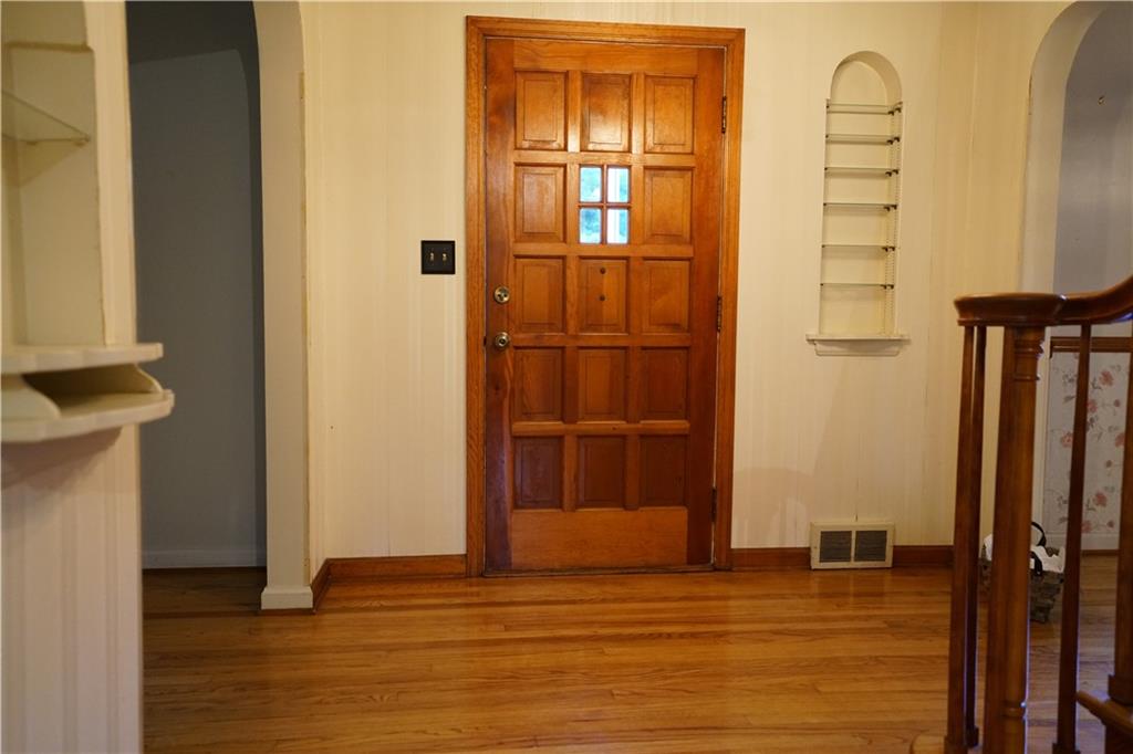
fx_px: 881
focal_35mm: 28
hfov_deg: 65.5
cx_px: 566
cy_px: 377
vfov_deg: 46.4
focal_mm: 28
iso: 4000
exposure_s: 1/160
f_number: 2.8
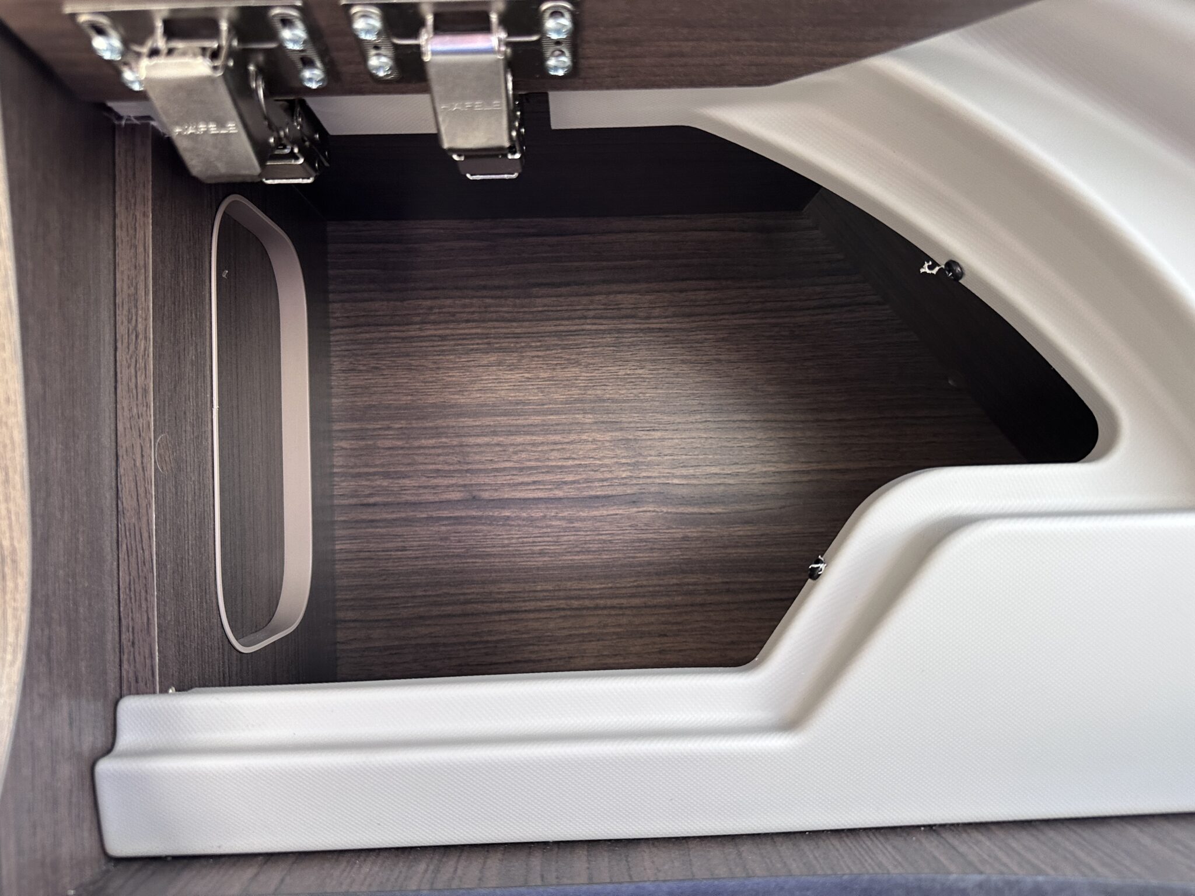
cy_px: 448
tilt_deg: +0.5
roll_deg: +1.8
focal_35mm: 24
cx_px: 598
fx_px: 829
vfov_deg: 56.8
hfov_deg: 71.6
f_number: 1.78
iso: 200
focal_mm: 6.86
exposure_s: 1/121
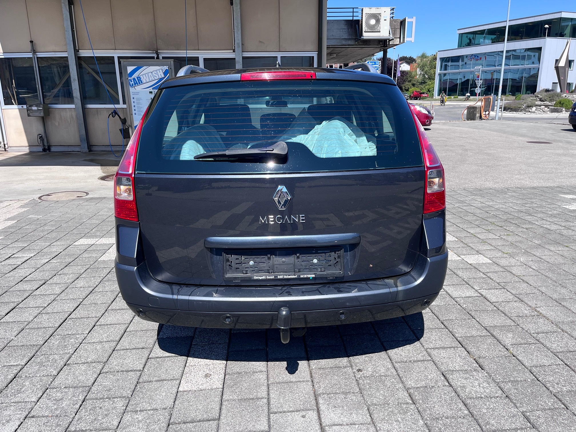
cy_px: 216
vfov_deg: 53.1
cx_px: 288
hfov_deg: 67.3
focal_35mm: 26
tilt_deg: -16.9
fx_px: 433
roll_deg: -1.0
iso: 50
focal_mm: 5.1
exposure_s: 1/2137
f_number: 1.6
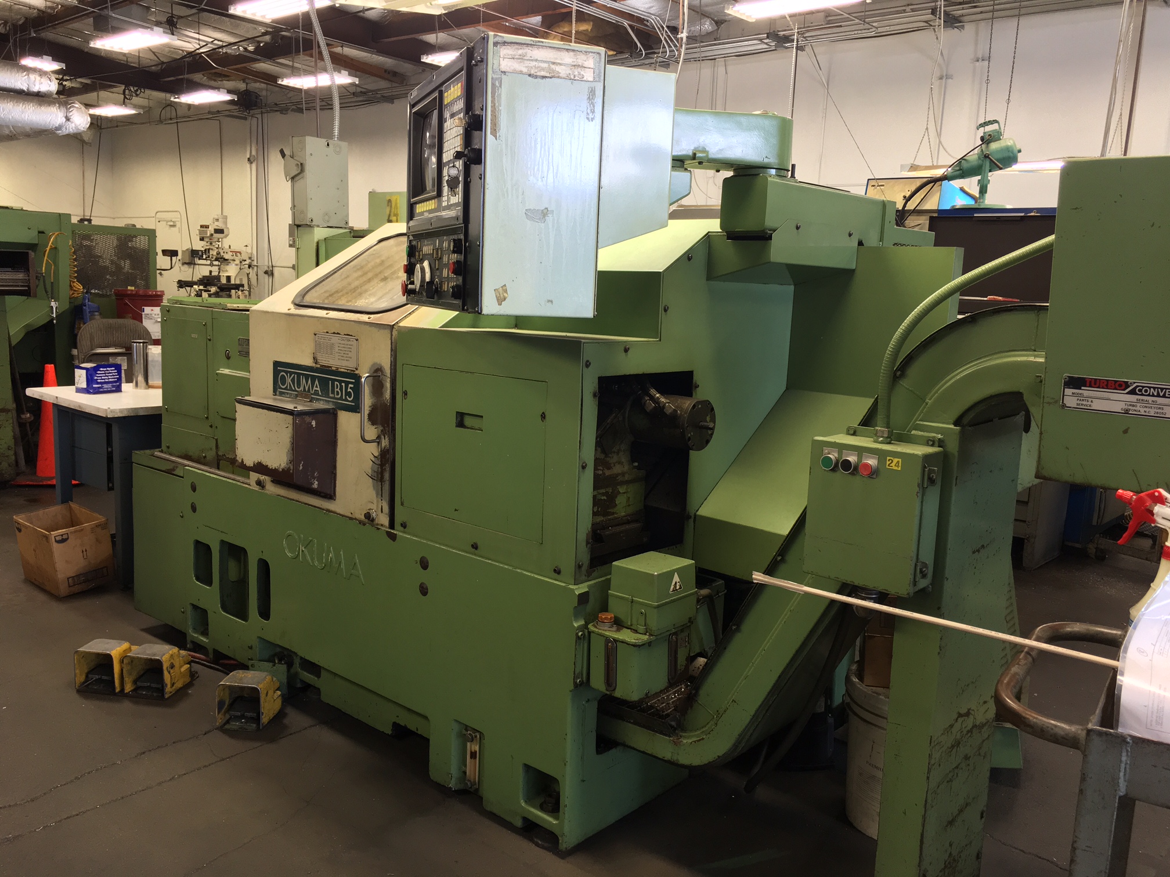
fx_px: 980
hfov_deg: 61.7
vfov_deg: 48.2
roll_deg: -3.0
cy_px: 438
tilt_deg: -8.0
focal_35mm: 29
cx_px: 585
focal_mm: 4.15
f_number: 2.2
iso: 40
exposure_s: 1/30
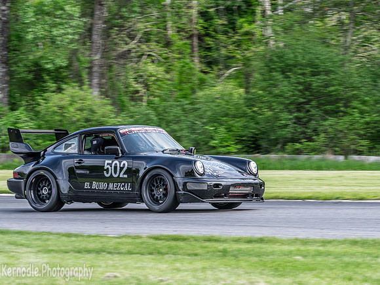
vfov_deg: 7.4
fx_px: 2196
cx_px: 190
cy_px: 142
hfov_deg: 9.9
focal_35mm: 200
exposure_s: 1/400
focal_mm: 100
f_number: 6.3
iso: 400
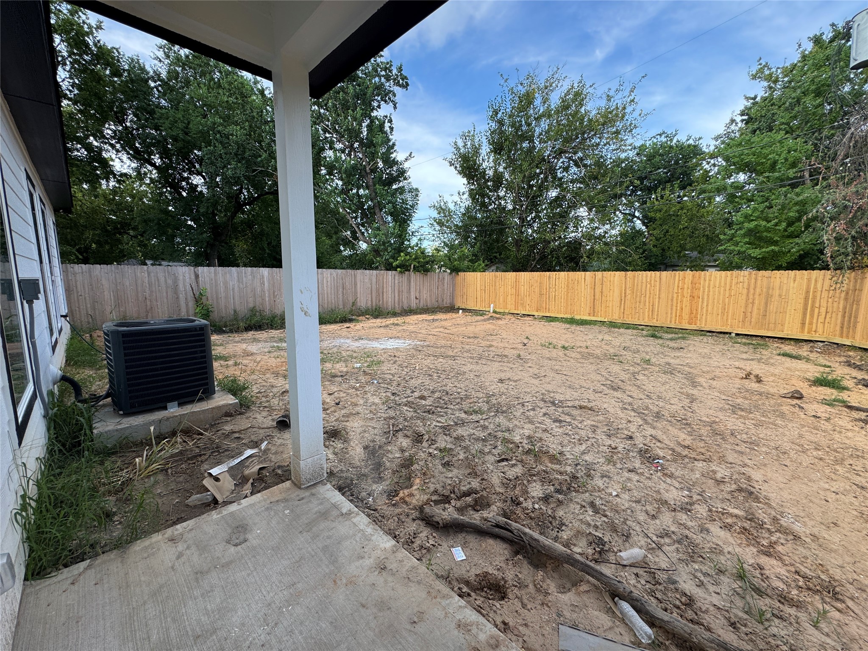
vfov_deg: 85.7
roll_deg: +0.4
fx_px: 351
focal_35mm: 14
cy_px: 326
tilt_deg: -6.3
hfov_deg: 102.1
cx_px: 434
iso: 40
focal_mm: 2.22
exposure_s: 1/335
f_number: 2.2
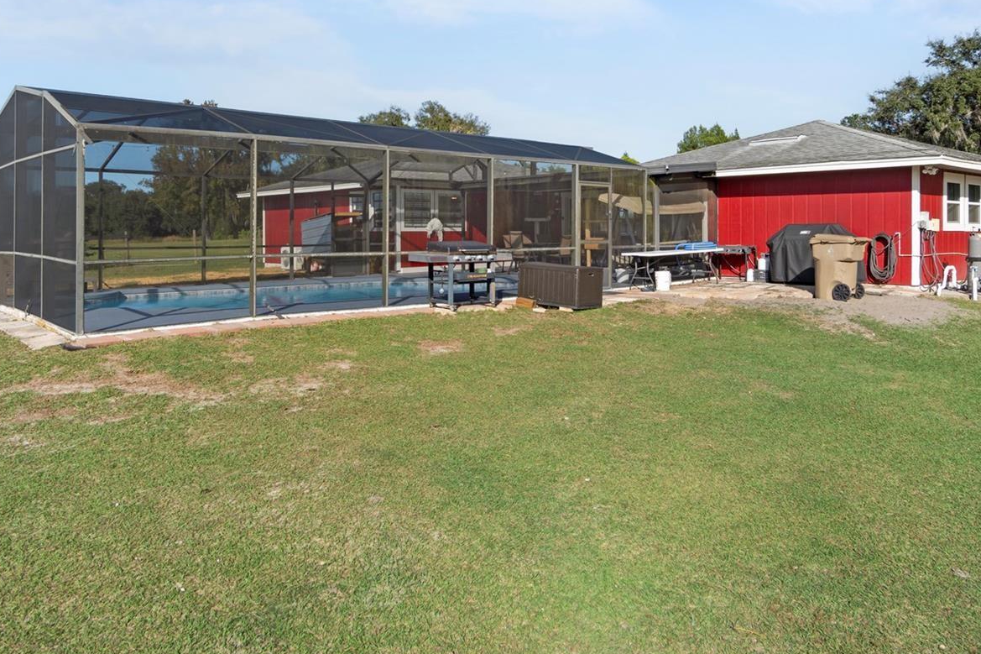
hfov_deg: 68.0
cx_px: 498
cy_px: 235
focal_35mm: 27
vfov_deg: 47.9
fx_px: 727
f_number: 8
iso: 100
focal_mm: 13
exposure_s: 1/60
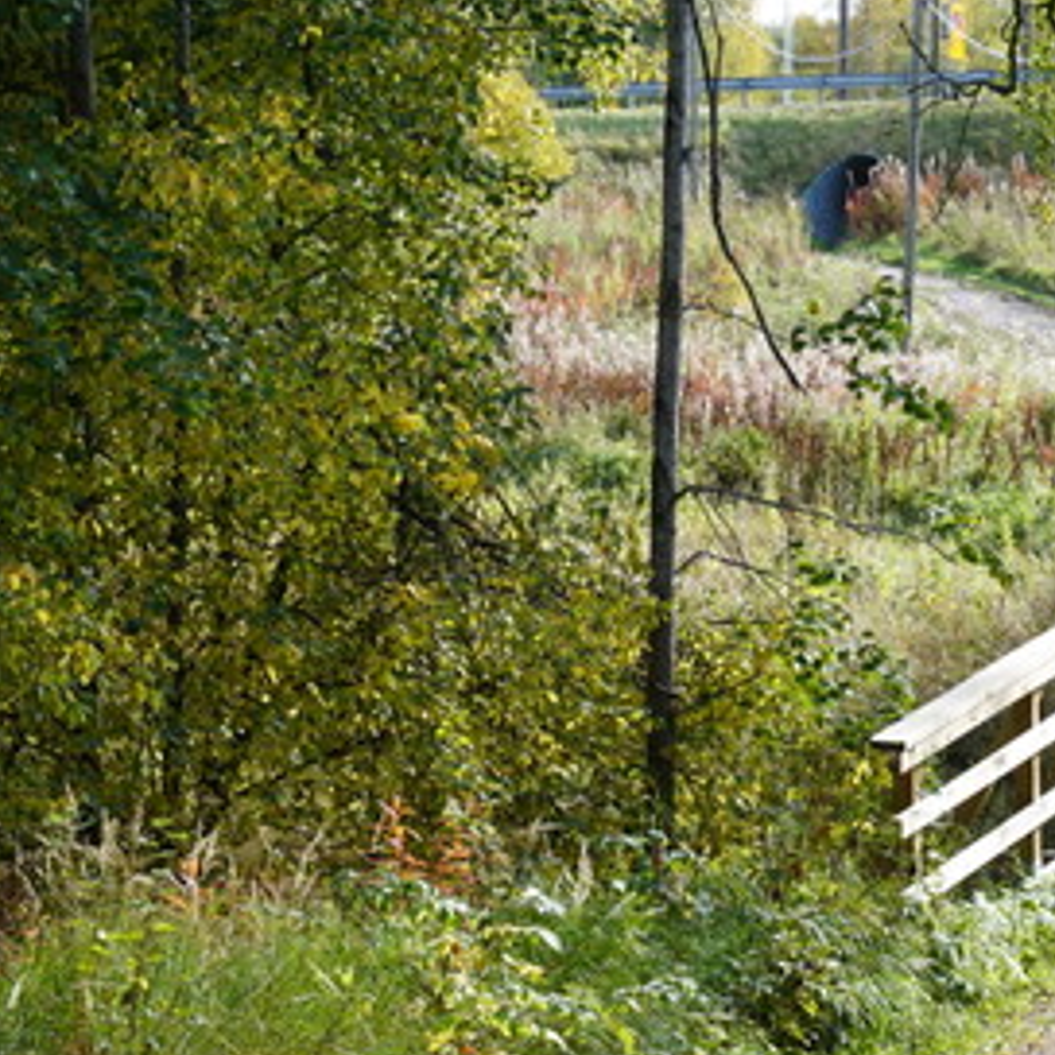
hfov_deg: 13.1
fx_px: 4500
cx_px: 1230
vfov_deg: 13.3
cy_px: 857
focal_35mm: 130
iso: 100
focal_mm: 29
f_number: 7.1
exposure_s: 1/80
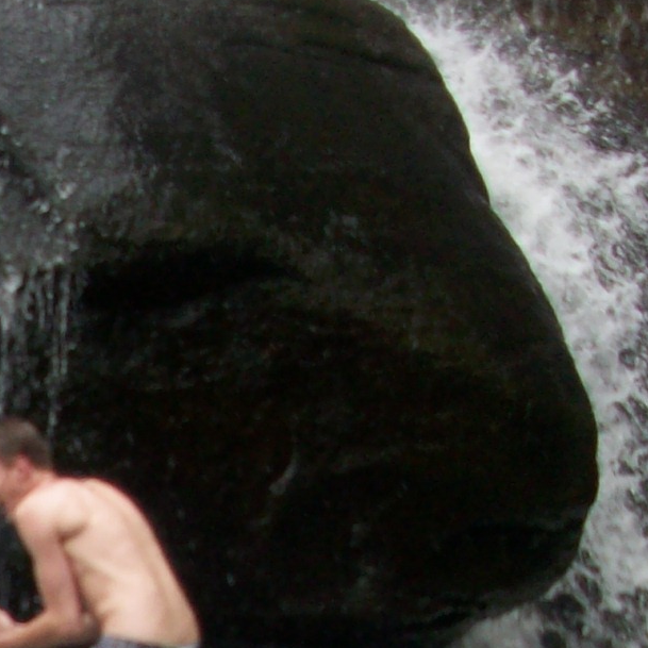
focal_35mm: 128
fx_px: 2711
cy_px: 827
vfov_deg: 13.2
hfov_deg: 12.9
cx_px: -312
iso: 64
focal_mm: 5.7
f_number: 2.8
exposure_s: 1/241
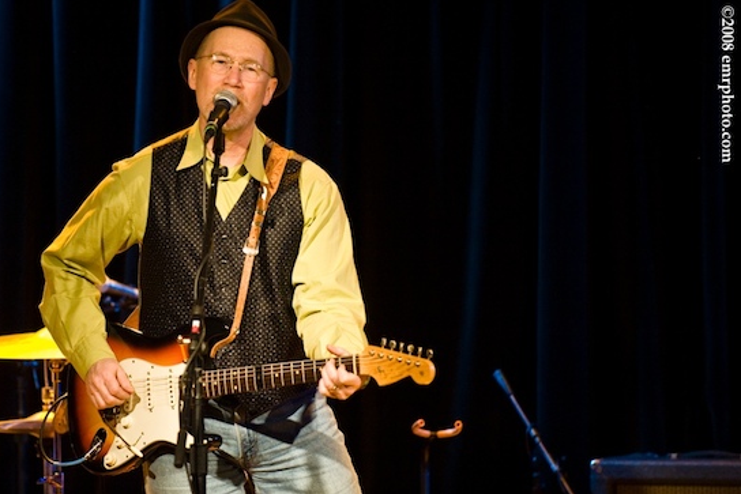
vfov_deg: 7.2
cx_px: 368
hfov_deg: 10.7
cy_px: 248
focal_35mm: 192
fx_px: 3953
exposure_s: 1/125
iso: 5000
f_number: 2.8
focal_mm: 190
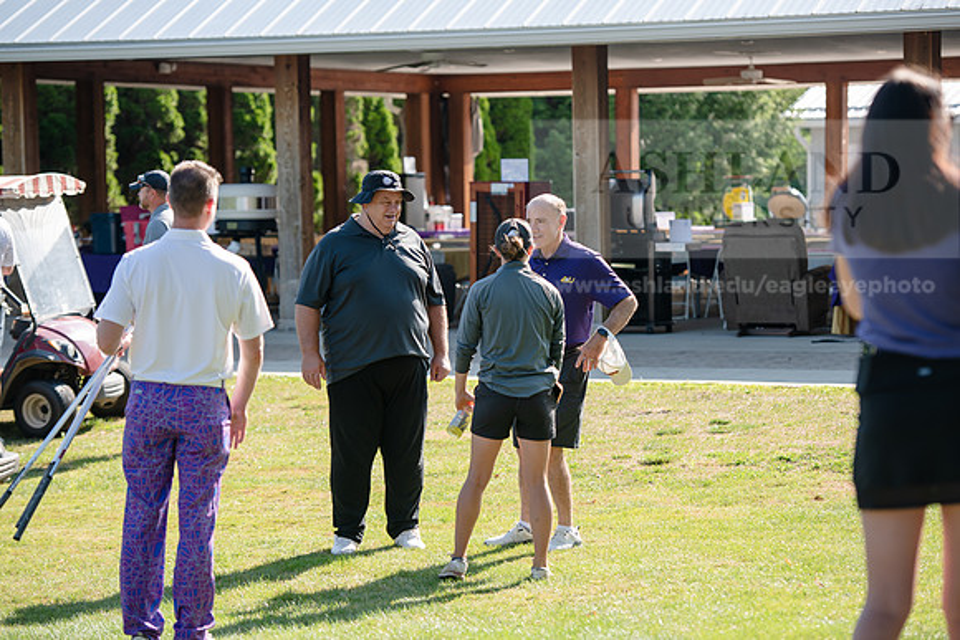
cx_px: 480
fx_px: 3201
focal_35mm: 120
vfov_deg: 11.4
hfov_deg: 17.1
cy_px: 320
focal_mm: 120
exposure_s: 1/400
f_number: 3.5
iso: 100
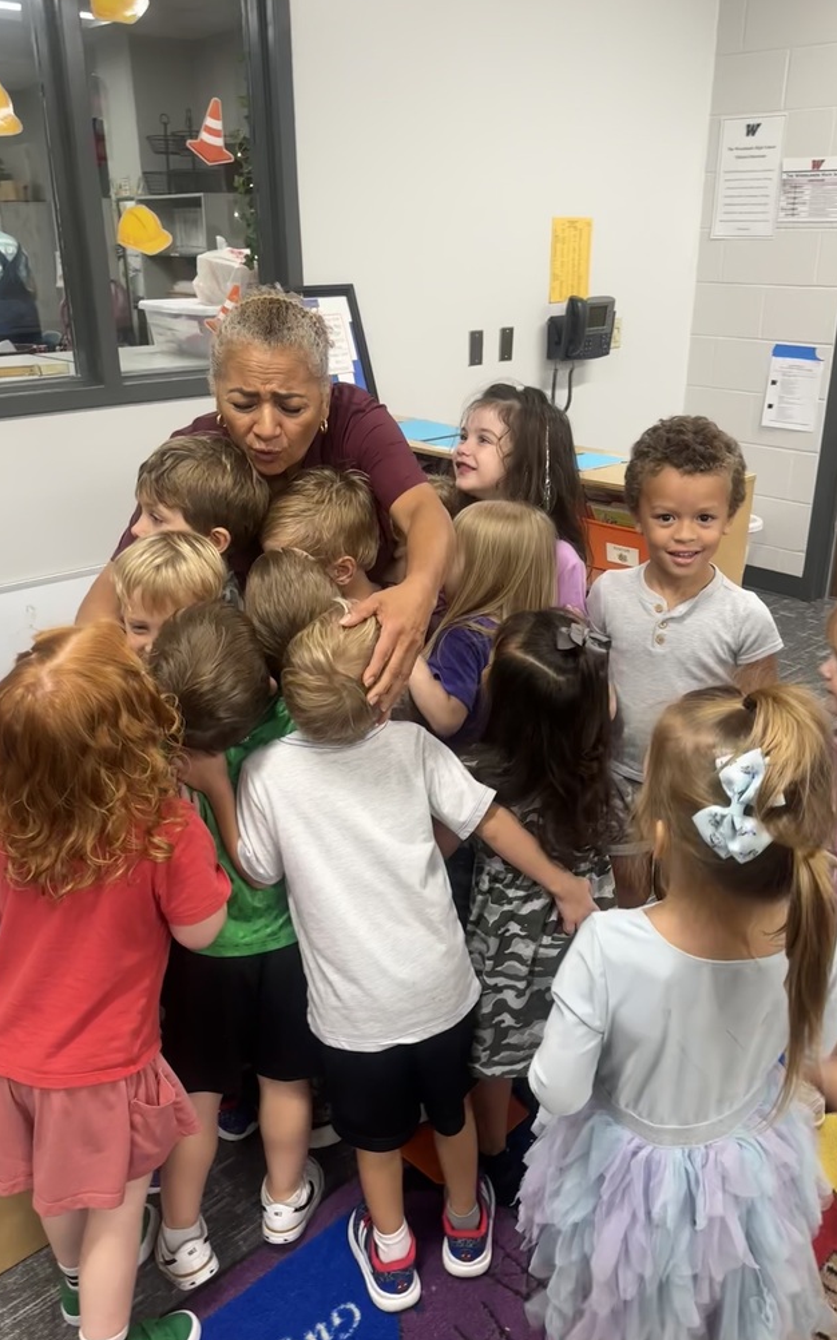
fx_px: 949
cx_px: 436
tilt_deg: -23.5
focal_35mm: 26
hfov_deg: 47.6
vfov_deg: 70.4
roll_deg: +1.0
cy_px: 659
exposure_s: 1/60
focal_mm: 6.86
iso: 200
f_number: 1.78
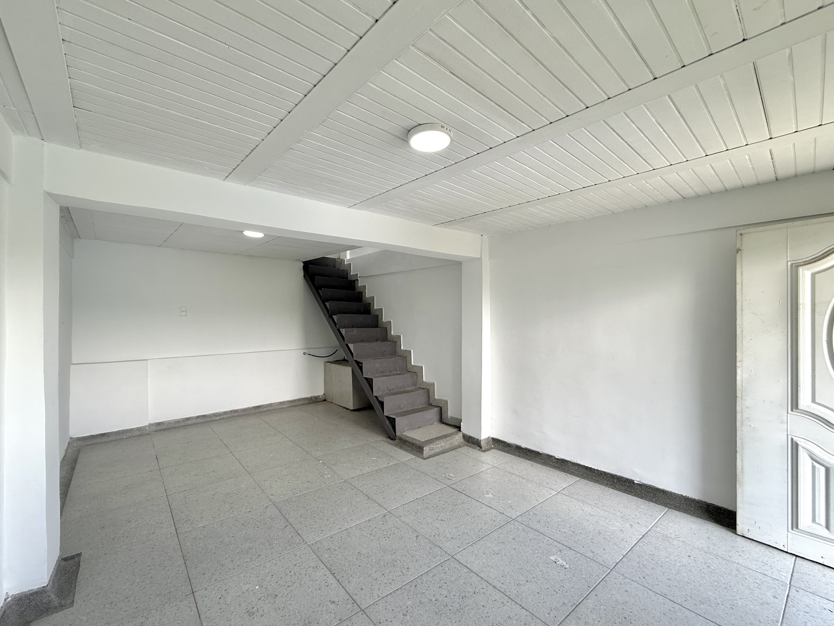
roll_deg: +0.5
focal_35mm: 15
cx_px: 399
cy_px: 320
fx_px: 361
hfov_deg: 98.1
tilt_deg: +0.3
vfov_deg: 81.7
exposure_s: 1/120
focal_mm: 2.22
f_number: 2.2
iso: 80
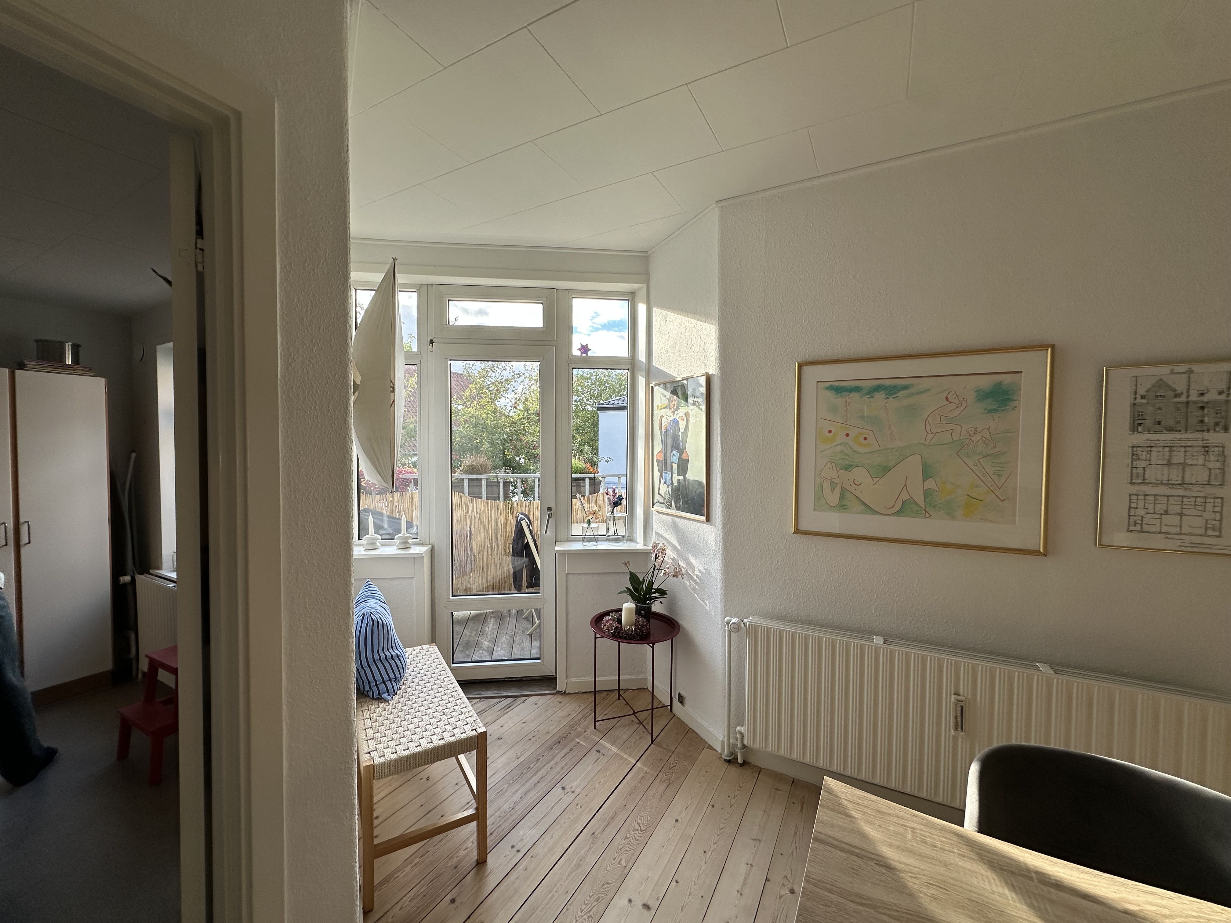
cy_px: 462
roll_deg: -0.2
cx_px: 616
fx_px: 498
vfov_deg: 85.7
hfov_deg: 102.1
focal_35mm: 14
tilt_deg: -2.0
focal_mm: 2.22
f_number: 2.2
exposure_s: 1/170
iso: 40
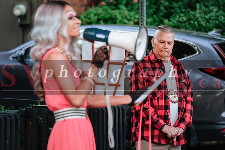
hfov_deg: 10.6
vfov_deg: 7.1
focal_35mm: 194
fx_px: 1213
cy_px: 75
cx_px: 112
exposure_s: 1/320
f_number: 3.2
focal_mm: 129.2
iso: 800
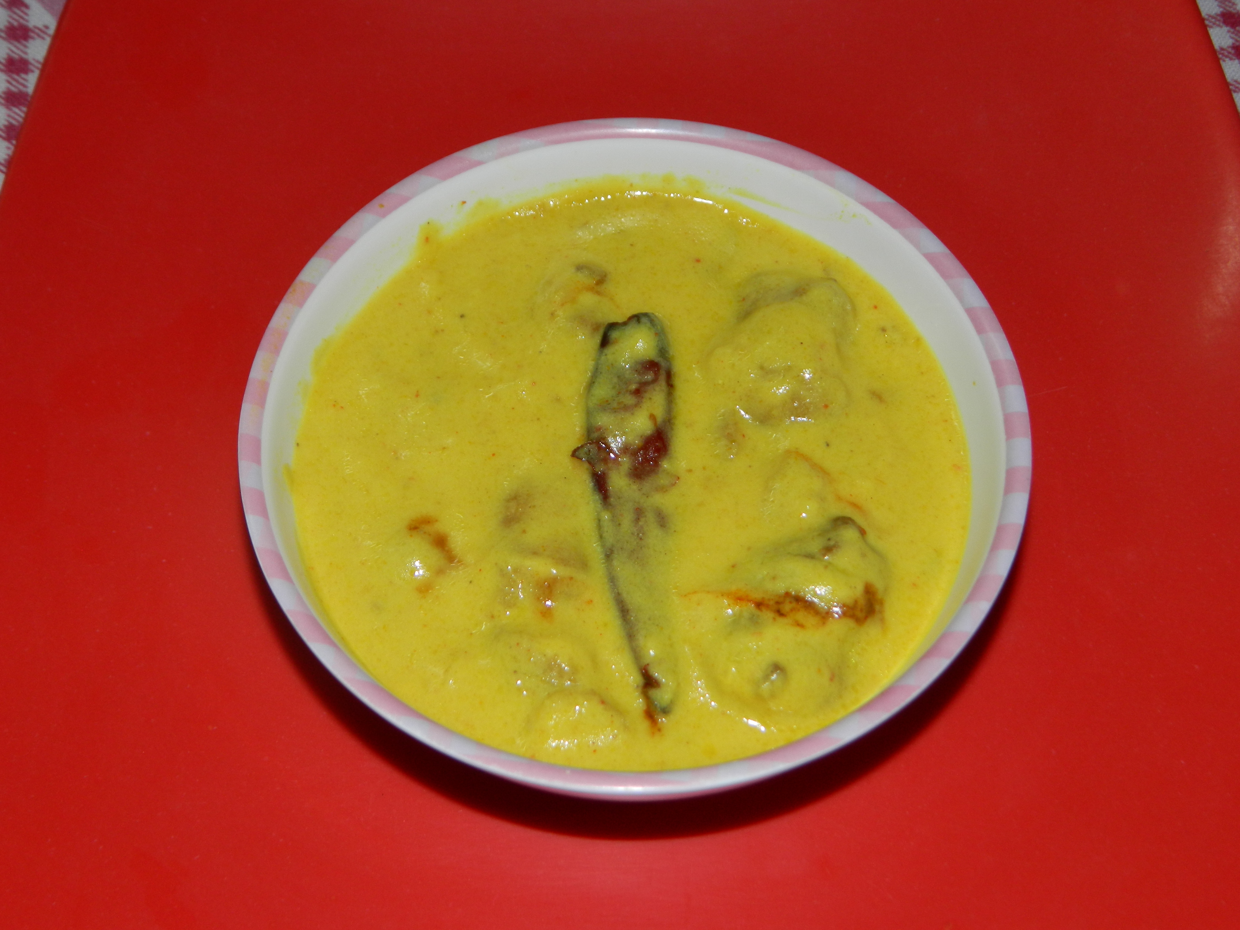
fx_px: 2042
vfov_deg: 25.7
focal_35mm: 57
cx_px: 620
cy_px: 465
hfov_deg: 33.8
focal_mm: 10.2
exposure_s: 1/30
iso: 80
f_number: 3.8
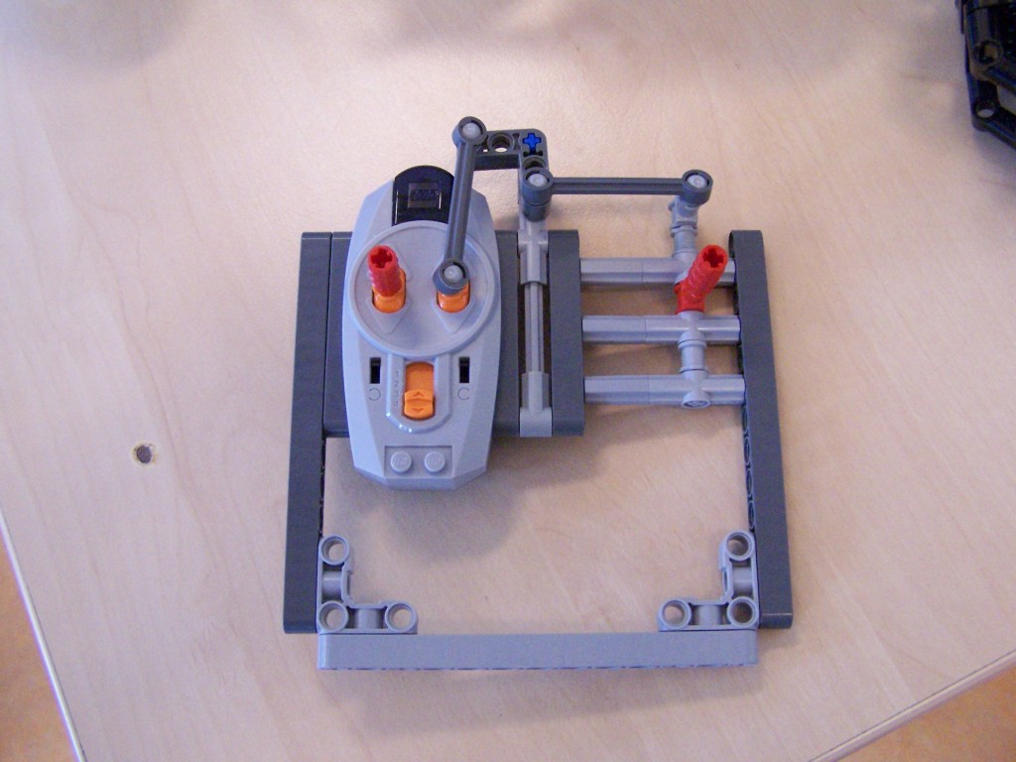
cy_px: 381
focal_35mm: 38
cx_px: 508
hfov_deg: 49.0
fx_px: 1115
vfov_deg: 37.7
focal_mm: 6.3
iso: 400
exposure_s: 1/90
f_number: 2.8
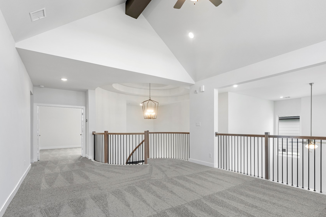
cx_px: 196
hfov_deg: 88.8
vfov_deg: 66.9
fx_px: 163
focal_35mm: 18
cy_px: 127
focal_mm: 14
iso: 250
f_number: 9
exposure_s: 1/20
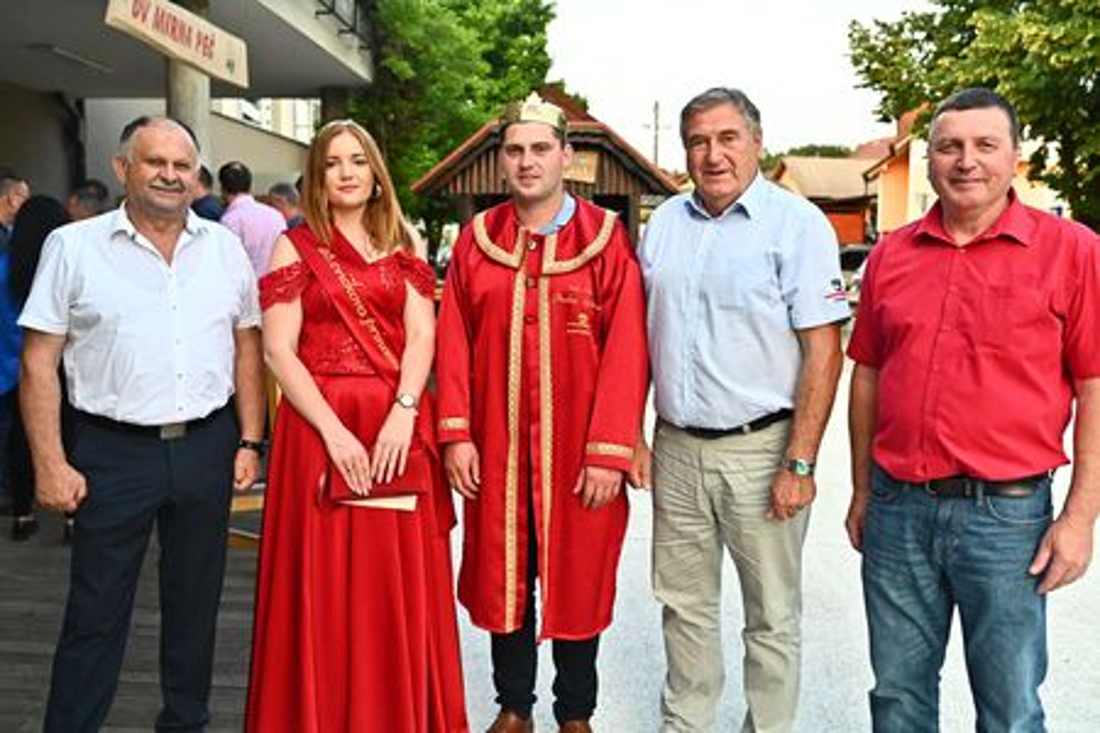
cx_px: 550
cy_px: 366
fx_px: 1069
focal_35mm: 35
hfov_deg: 54.4
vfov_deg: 37.9
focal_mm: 35
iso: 4000
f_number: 5
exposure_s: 1/2500
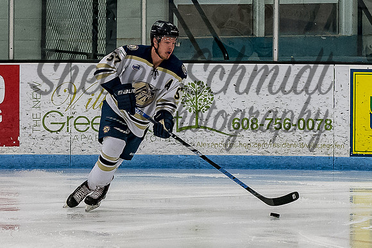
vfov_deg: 2.8
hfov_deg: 4.2
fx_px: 5055
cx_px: 171
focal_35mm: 489
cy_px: 87
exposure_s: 1/800
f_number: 4
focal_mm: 110
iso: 2000
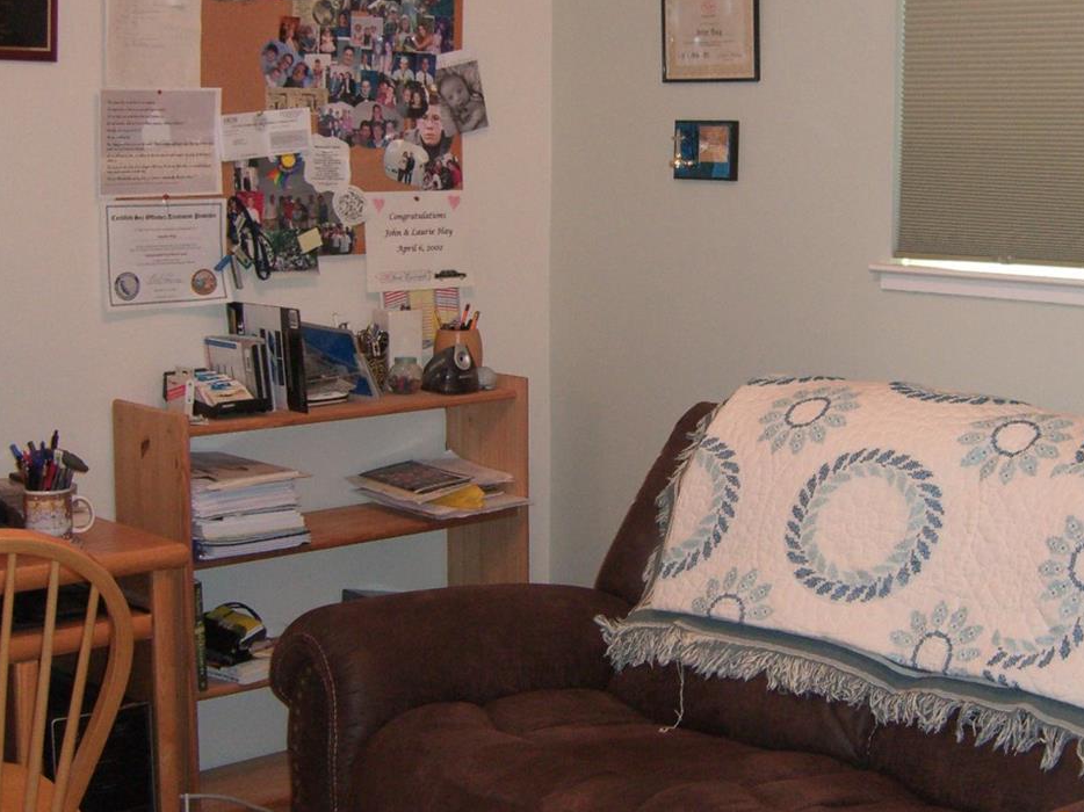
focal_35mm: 61
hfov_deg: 31.5
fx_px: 1910
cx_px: 699
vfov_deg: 24.0
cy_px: 313
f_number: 2.8
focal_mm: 7.9
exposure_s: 1/60
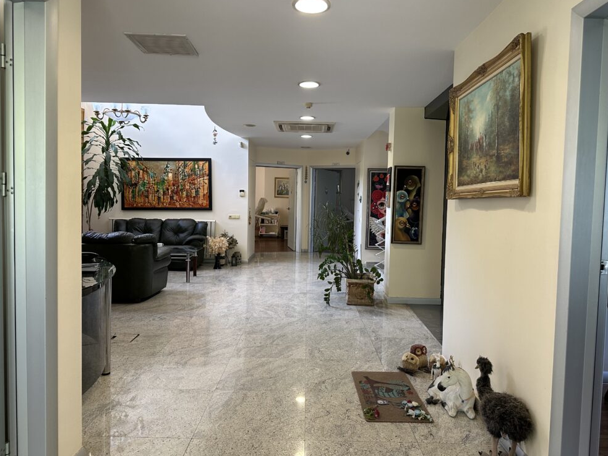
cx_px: 311
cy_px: 220
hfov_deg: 69.4
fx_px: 439
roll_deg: -1.6
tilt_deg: -3.4
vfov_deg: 54.9
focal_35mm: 25
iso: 160
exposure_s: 1/50
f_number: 1.78
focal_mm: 6.86
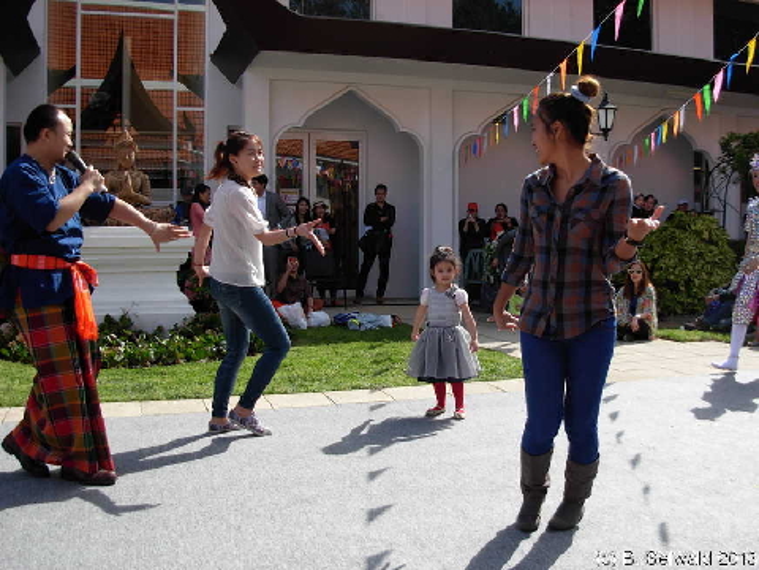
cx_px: 380
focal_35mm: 38
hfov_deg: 49.0
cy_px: 285
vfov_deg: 37.7
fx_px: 833
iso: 79
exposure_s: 1/745
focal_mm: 6.3
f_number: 2.9
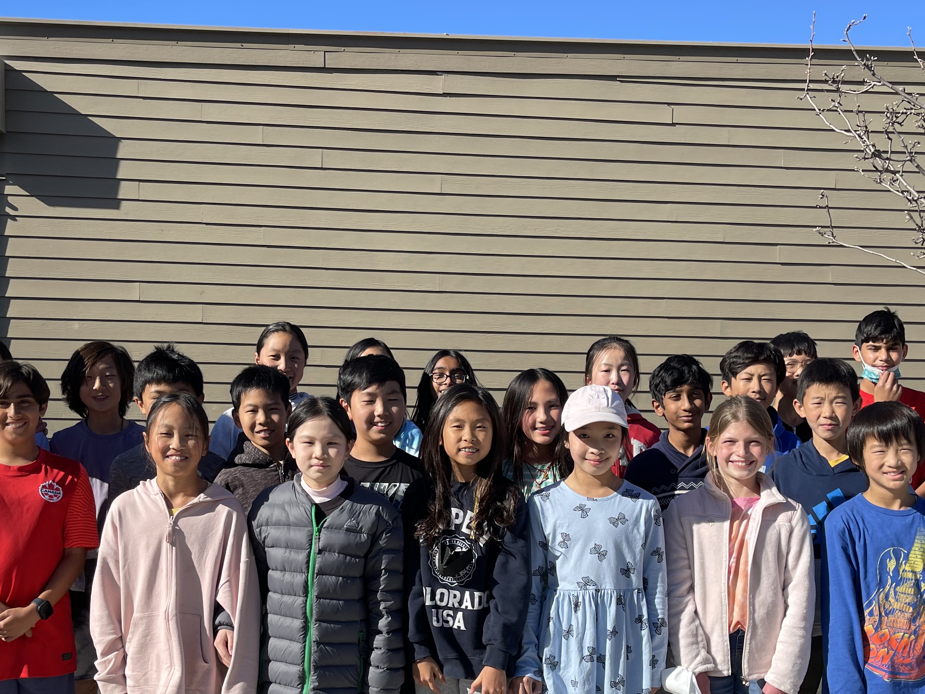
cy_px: 485
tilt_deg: -5.2
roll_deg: -1.3
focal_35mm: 42
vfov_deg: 33.9
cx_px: 441
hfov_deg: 44.8
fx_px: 1122
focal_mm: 5.1
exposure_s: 1/2660
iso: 32
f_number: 1.6
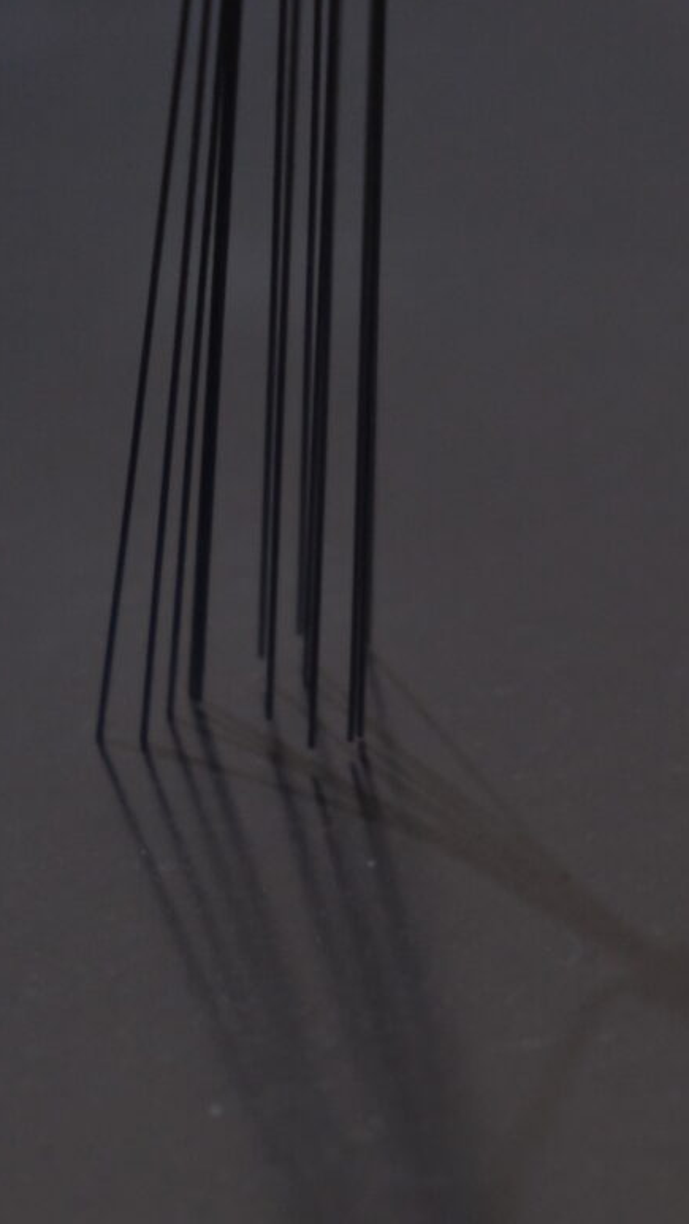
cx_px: 344
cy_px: 851
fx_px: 4416
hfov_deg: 8.9
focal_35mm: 136
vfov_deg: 15.7
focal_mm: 55
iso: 3200
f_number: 4
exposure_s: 1/38
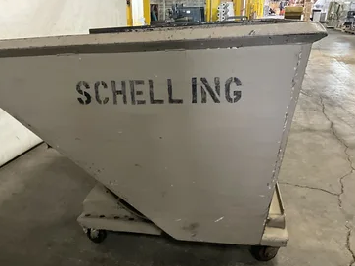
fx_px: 328
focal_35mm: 32
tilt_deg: -23.4
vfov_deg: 44.1
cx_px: 173
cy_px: 138
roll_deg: +2.5
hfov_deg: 56.8
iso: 320
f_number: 1.8
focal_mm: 3
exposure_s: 1/40
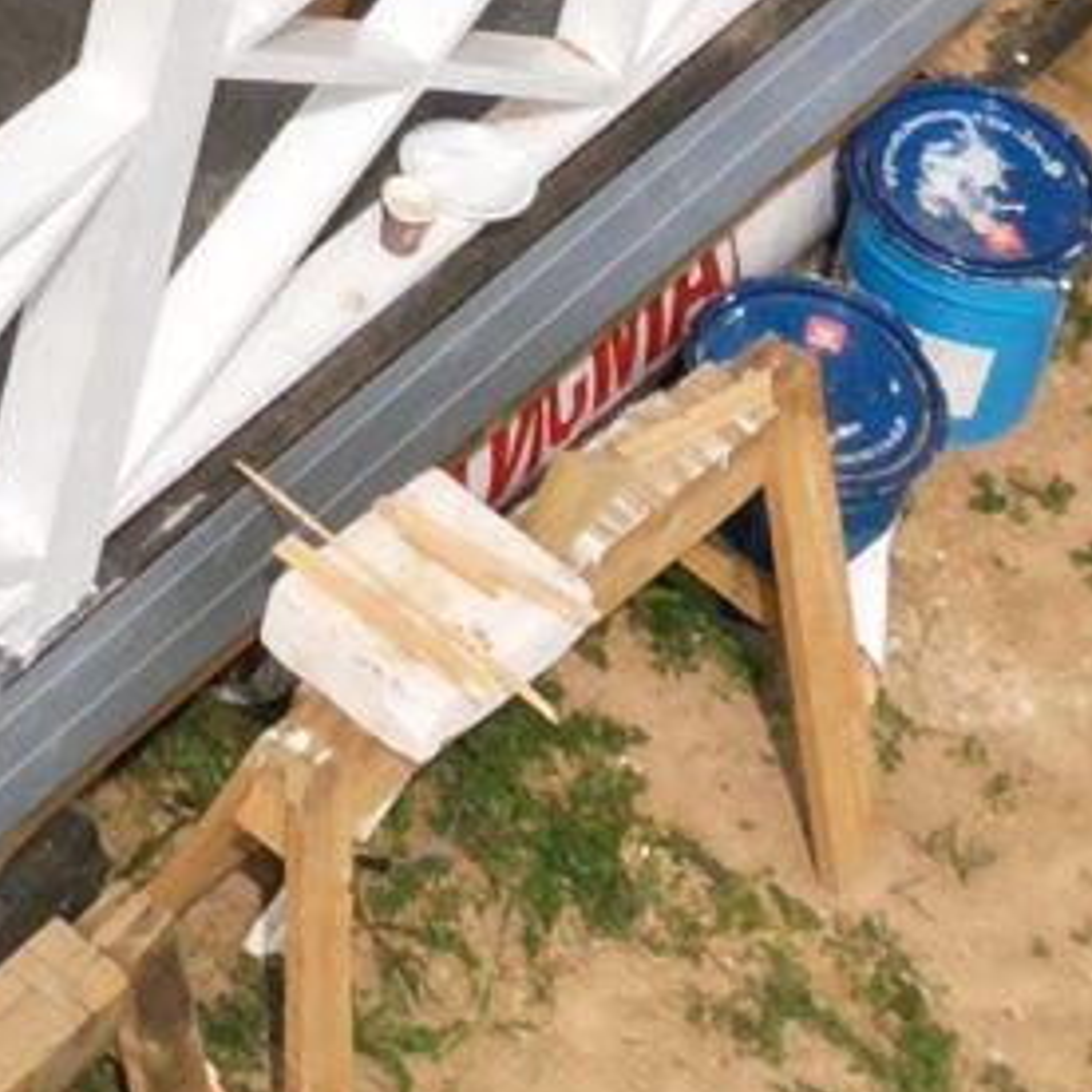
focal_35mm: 197
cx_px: -2006
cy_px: -1511
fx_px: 7031
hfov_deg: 7.9
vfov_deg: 8.2
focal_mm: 6.72
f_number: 1.7
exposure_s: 1/250
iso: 110
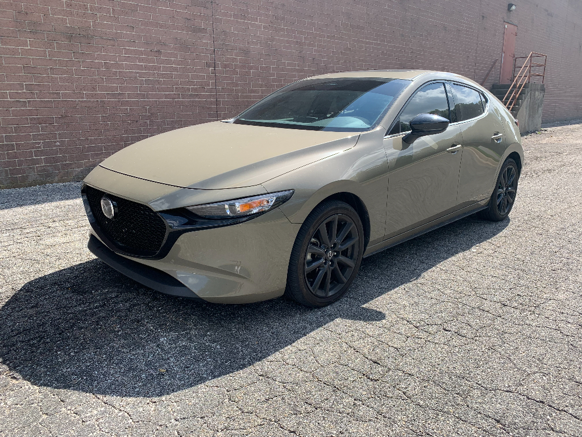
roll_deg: +0.7
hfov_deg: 67.3
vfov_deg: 53.1
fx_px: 437
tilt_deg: -13.5
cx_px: 291
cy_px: 218
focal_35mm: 26
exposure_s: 1/962
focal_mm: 4.25
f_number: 1.8
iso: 25
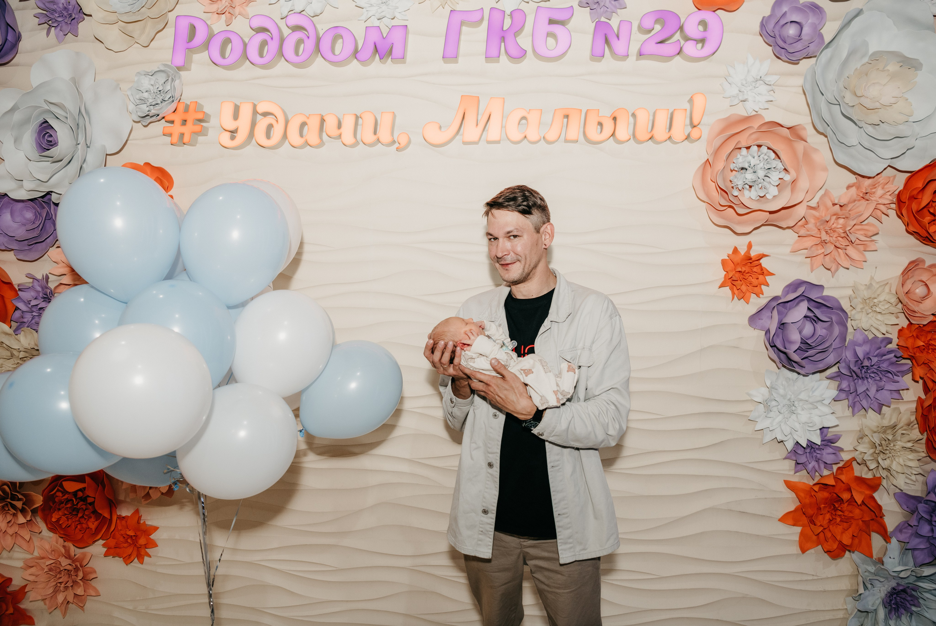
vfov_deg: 49.4
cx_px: 471
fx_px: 681
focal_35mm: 26
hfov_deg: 69.0
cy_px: 312
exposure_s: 1/160
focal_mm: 26
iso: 320
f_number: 4
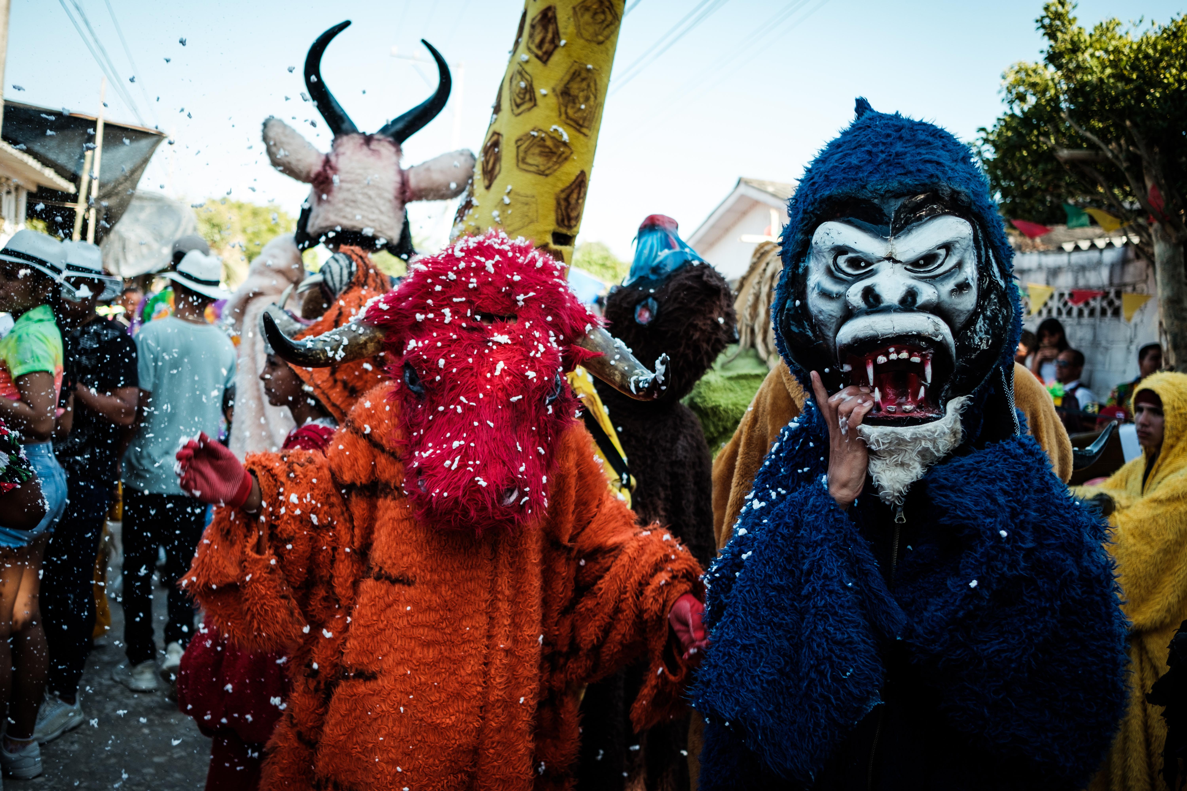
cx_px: 594
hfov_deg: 54.4
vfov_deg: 37.9
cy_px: 396
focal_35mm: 35
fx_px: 1154
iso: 200
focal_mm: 23
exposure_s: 1/500
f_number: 2.8
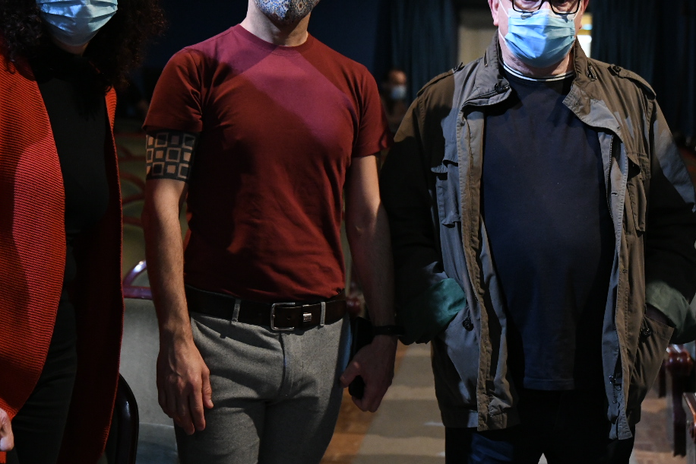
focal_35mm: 92
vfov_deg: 14.8
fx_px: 1778
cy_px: 131
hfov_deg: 22.1
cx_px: 451
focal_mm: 52
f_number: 4
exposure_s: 1/100
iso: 4000
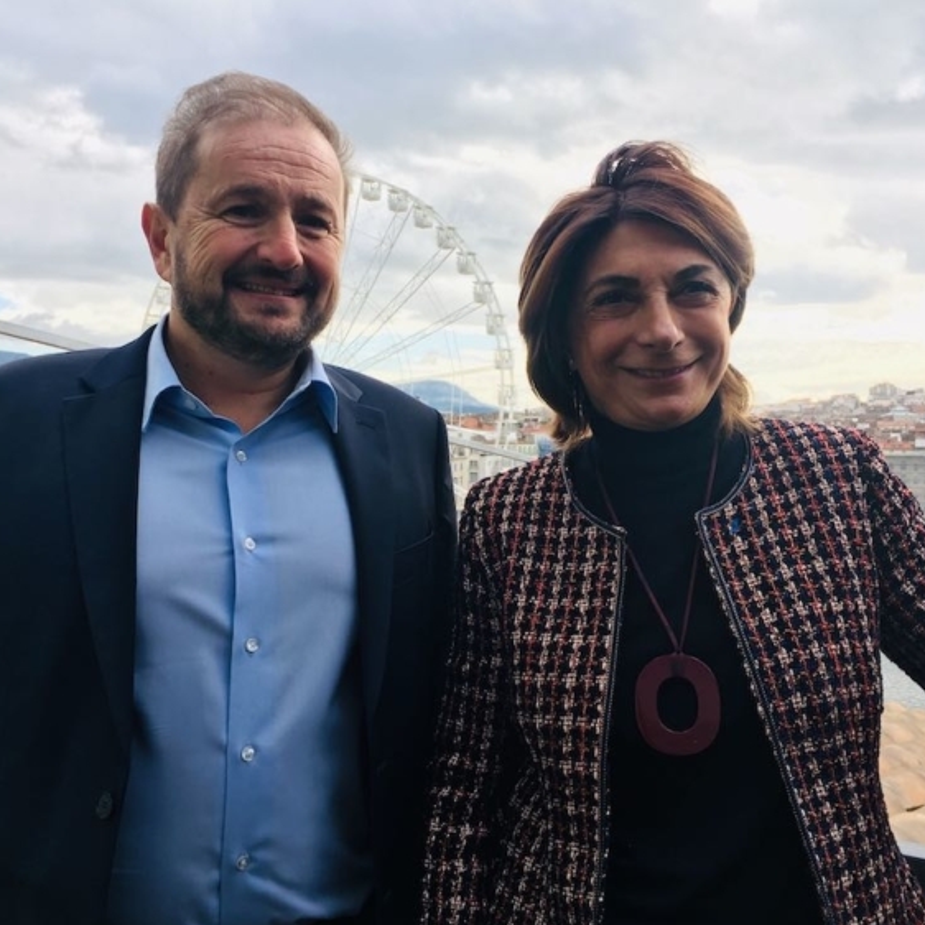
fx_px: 1058
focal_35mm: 35
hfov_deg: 47.2
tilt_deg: -1.5
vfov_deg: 47.2
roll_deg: -0.4
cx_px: 459
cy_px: 472
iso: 25
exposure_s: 1/493
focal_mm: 4.15
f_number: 2.2
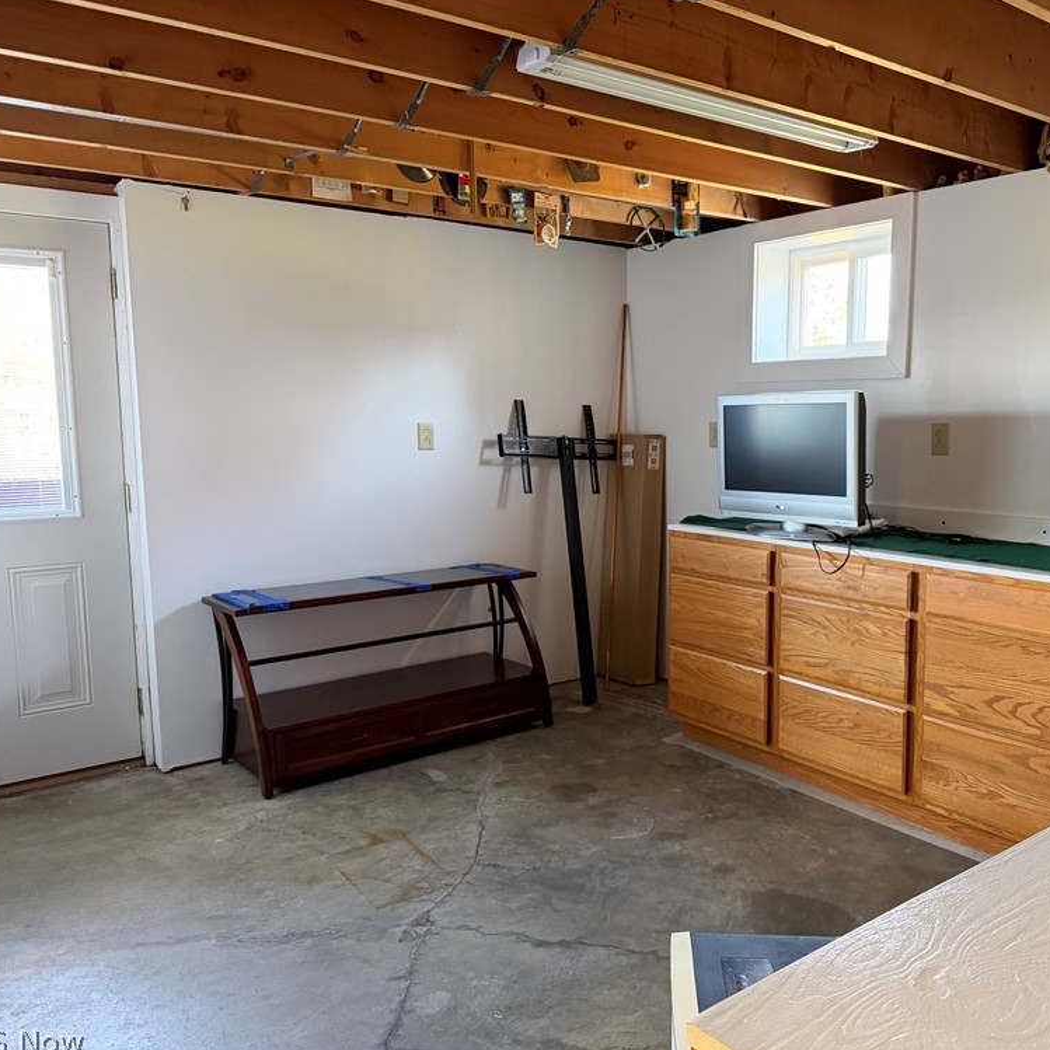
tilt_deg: -6.2
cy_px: 526
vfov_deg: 55.6
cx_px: 655
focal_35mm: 29
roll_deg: +0.7
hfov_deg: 55.0
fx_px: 995
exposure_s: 1/60
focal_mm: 6.76
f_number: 1.78
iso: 800
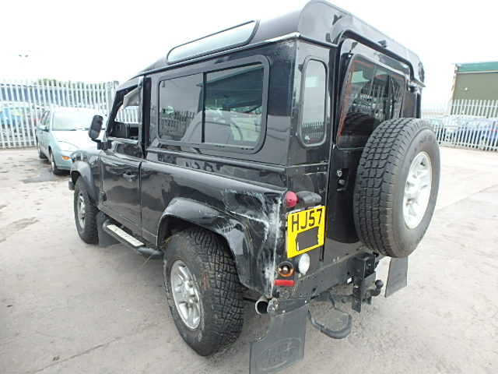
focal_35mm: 21
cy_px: 187
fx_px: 302
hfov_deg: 79.0
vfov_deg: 63.4
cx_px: 249
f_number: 3.5
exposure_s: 1/100
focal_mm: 3.7
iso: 125
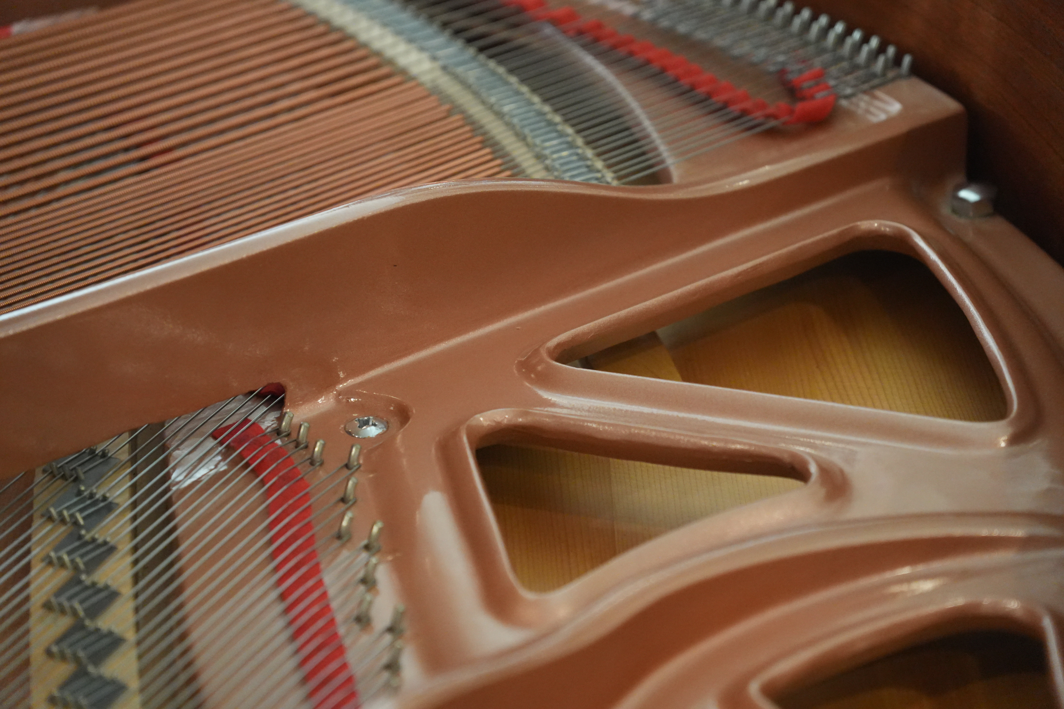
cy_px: 354
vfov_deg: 13.2
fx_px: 3058
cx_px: 532
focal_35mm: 104
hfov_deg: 19.7
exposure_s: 1/160
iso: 4000
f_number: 2.8
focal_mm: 69
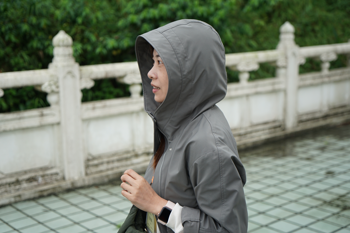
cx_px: 175
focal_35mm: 53
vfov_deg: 25.5
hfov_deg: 37.5
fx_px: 515
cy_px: 116
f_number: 4
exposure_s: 1/160
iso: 250
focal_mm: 53
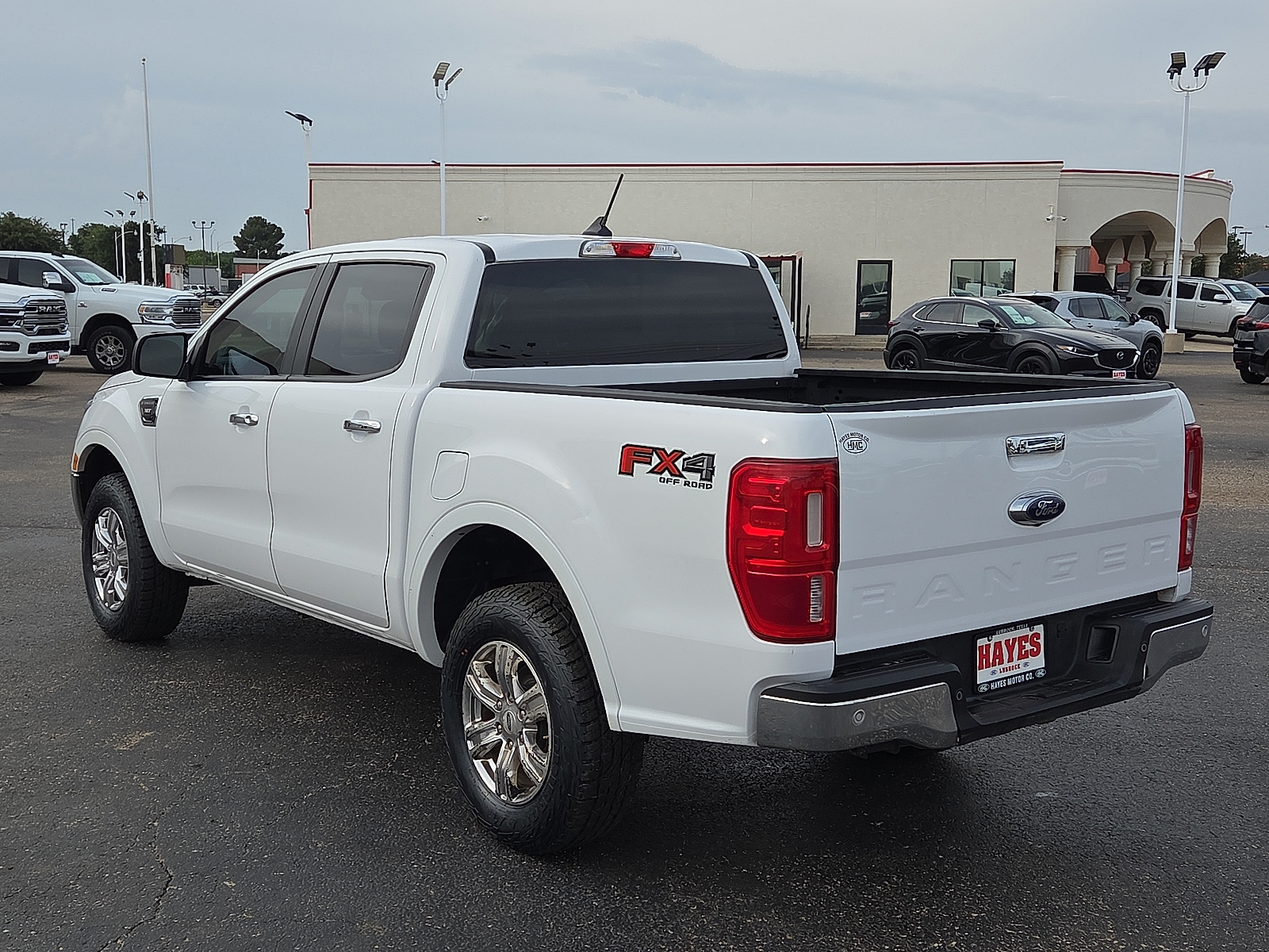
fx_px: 1466
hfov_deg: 46.8
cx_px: 634
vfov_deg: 36.0
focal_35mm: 40
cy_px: 476
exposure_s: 1/3333
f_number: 1.8
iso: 76
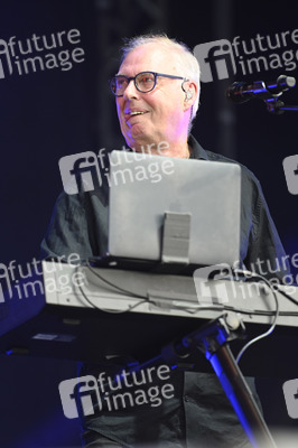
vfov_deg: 10.3
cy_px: 224
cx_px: 149
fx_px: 2487
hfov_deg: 6.9
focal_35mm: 200
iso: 320
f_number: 3.2
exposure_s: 1/400
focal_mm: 200
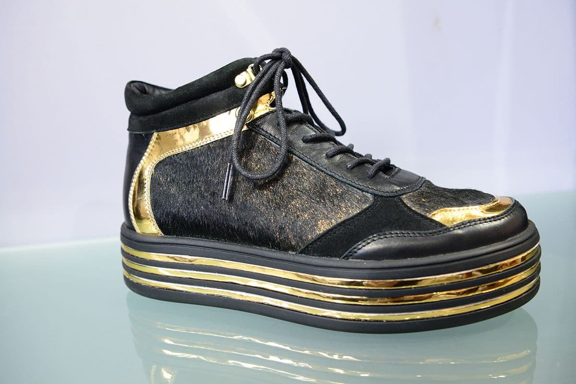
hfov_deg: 58.7
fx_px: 512
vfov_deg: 41.1
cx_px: 288
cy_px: 192
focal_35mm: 32
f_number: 5.6
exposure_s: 1/80
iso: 2000
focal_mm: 32
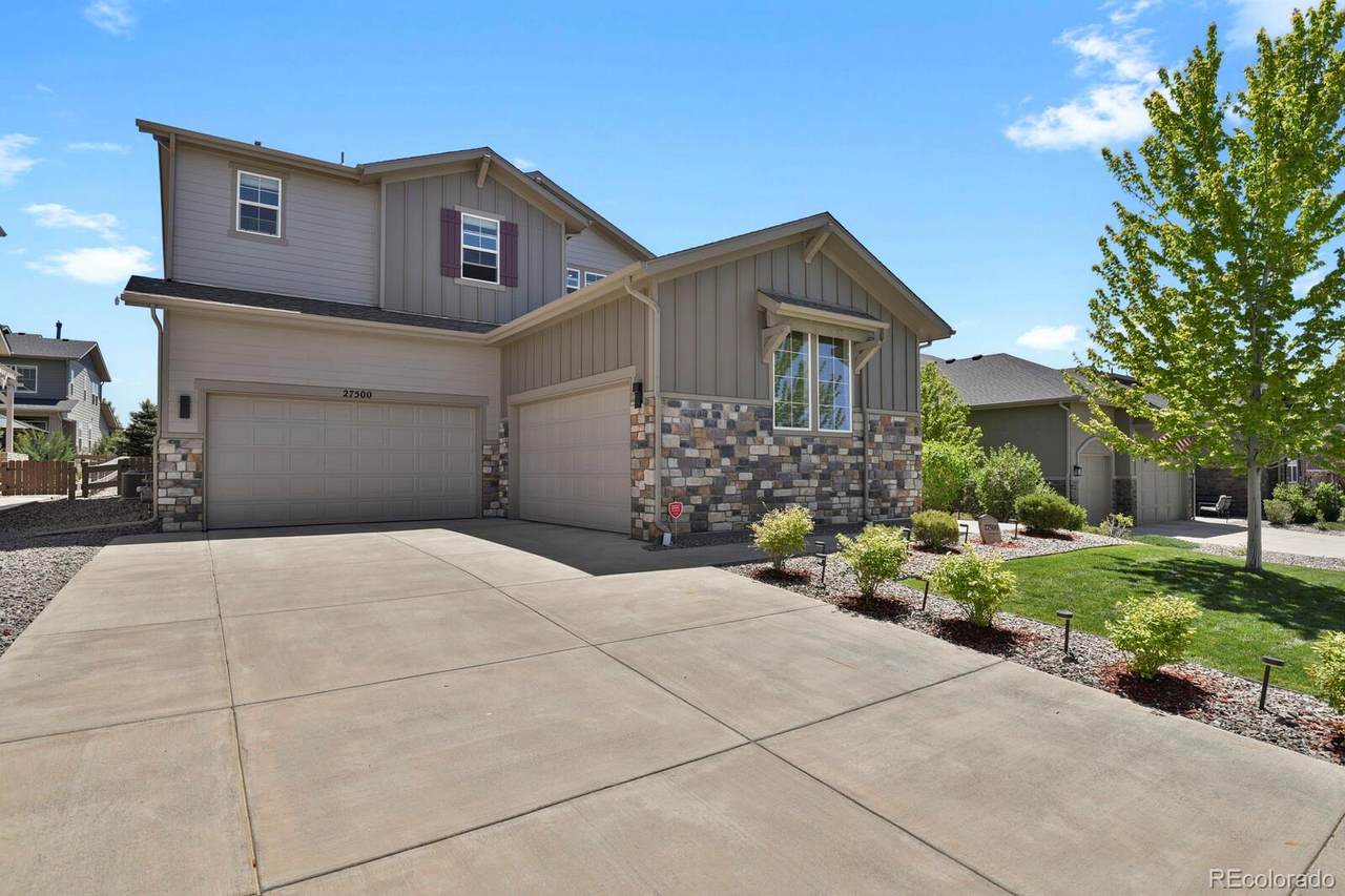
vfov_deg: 70.4
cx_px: 672
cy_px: 448
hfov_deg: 93.3
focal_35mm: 17
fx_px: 635
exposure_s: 1/60
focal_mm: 17
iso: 100
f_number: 8
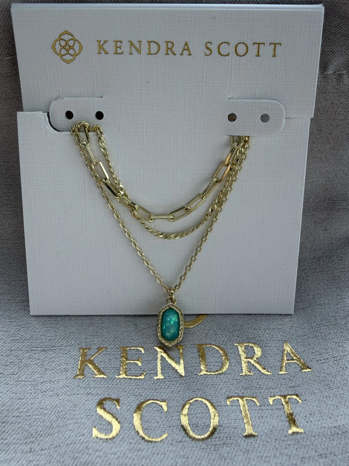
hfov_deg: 53.1
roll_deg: -0.9
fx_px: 349
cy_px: 233
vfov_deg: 67.3
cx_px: 174
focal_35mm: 26
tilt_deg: -32.9
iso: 40
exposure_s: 1/129
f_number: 2.2
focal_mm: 2.22
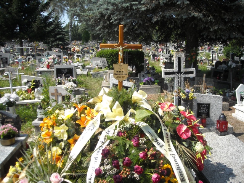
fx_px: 247
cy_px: 92
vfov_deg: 40.7
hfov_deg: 52.6
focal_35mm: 35
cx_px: 122
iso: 64
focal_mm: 5.7
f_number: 5.6
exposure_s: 1/184
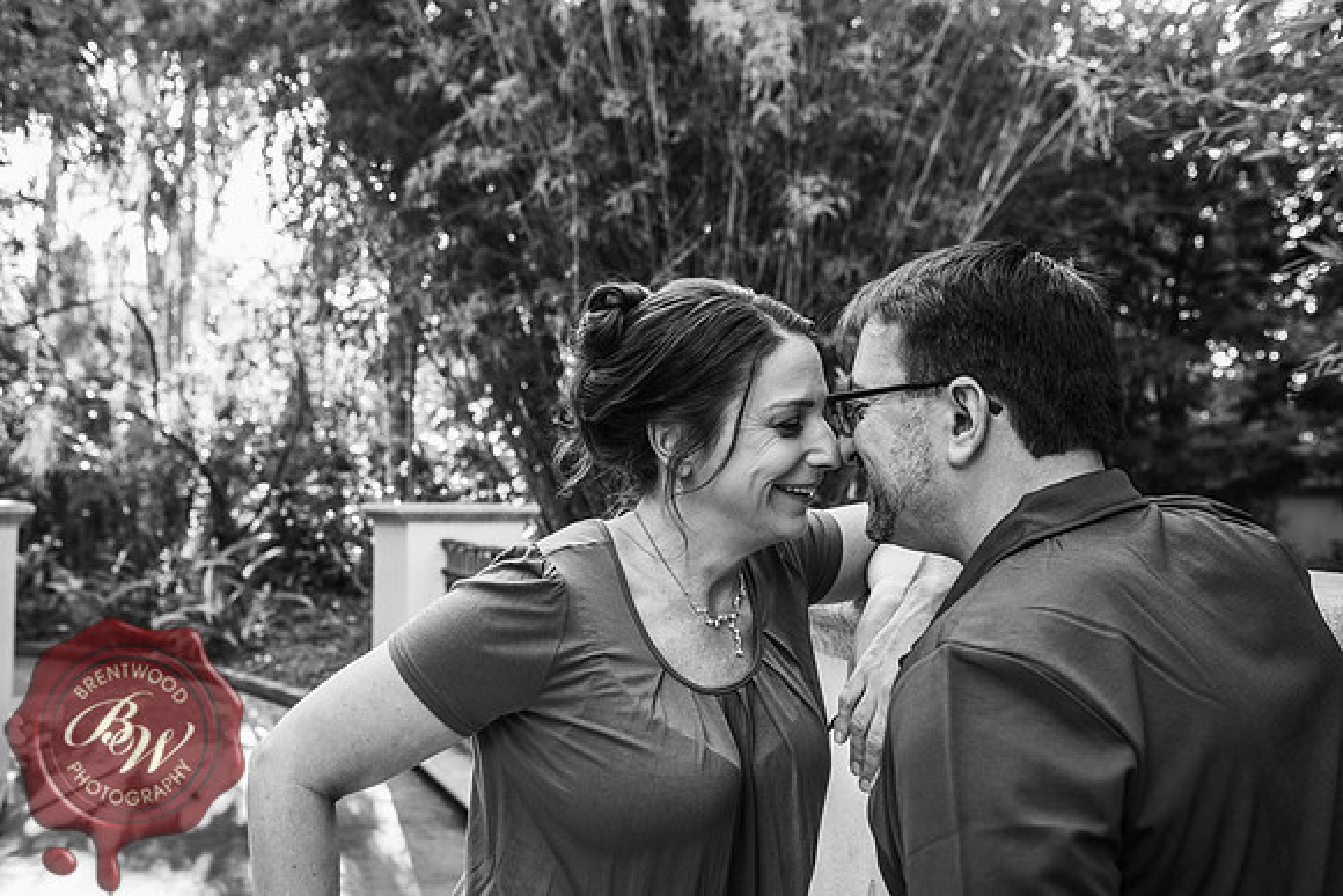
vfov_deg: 37.9
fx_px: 1306
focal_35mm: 35
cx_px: 672
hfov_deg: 54.4
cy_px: 448
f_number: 4.5
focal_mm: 35
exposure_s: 1/100
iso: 320
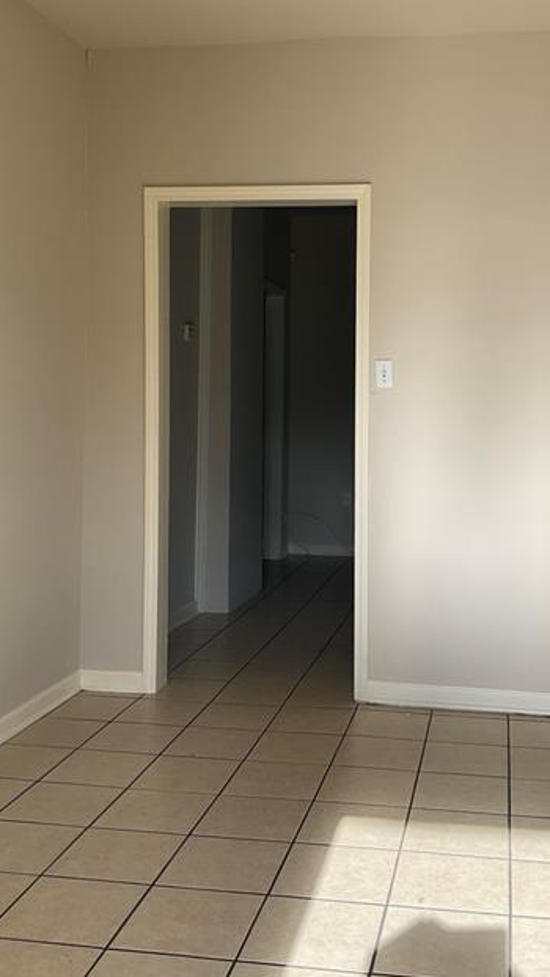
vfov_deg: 51.5
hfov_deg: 30.2
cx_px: 361
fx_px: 1011
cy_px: 424
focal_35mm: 39
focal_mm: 3
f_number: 1.8
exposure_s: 1/259
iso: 16
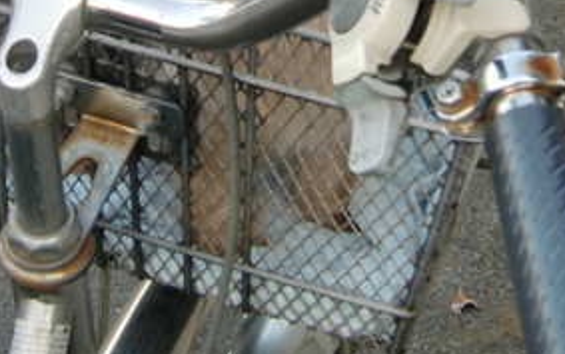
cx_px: 206
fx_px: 1571
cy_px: -122
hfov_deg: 20.3
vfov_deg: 12.4
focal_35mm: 102
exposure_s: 1/60
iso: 80
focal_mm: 6.1
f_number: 3.6
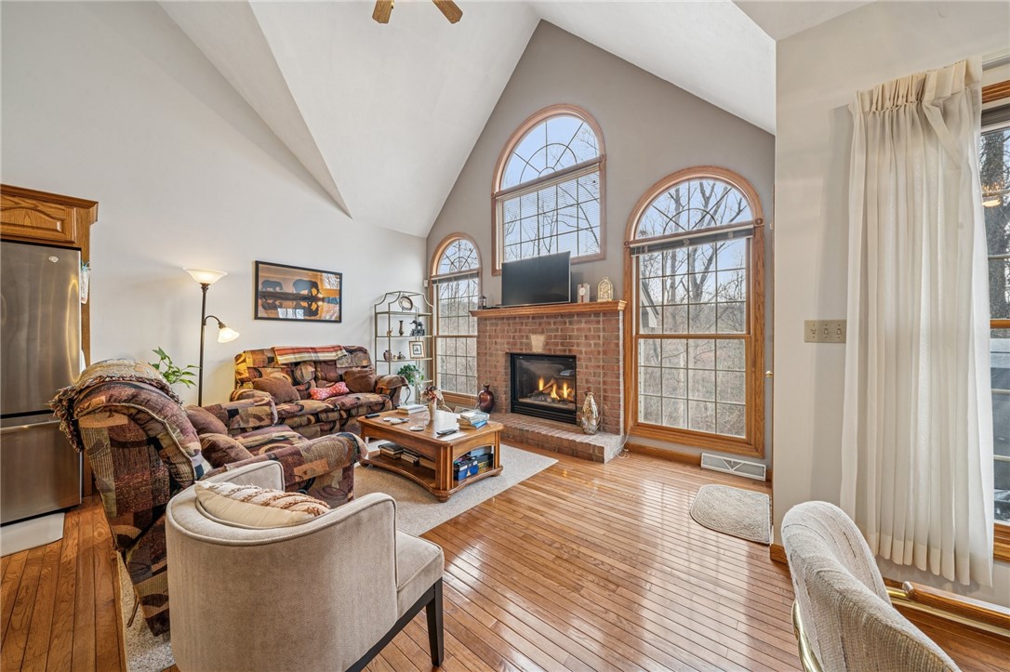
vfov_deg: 89.9
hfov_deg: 112.6
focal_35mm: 12
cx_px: 505
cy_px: 336
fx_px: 336
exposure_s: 1/4
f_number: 11
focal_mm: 12
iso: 50
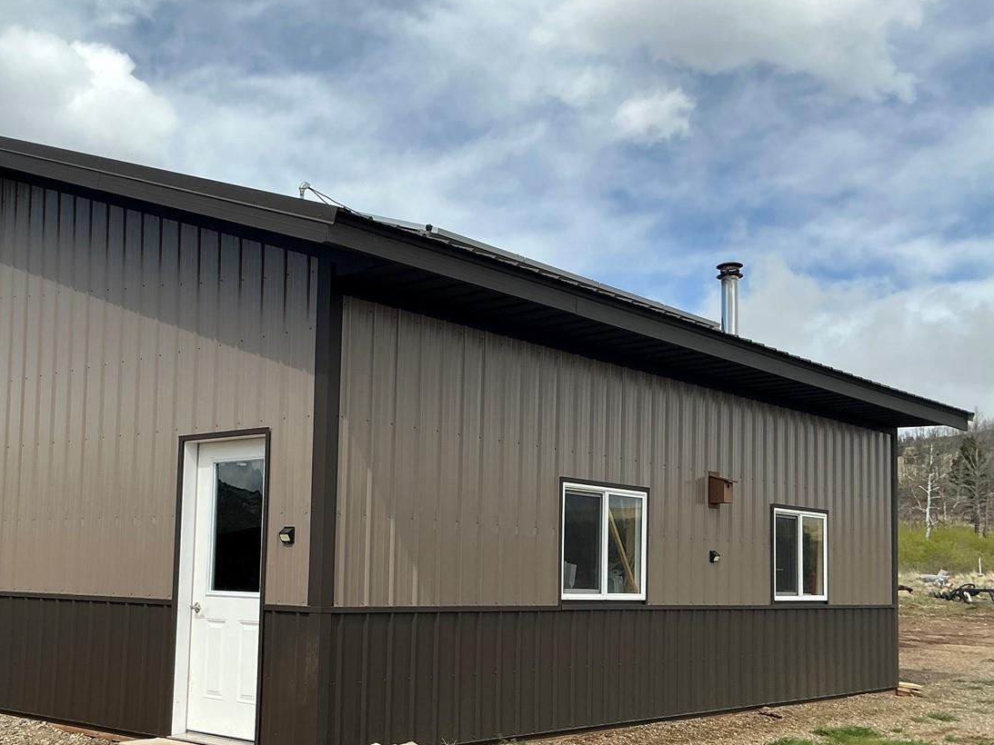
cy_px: 477
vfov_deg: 34.9
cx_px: 382
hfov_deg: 45.4
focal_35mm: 41
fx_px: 1177
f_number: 1.8
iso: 25
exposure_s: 1/1730
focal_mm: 3
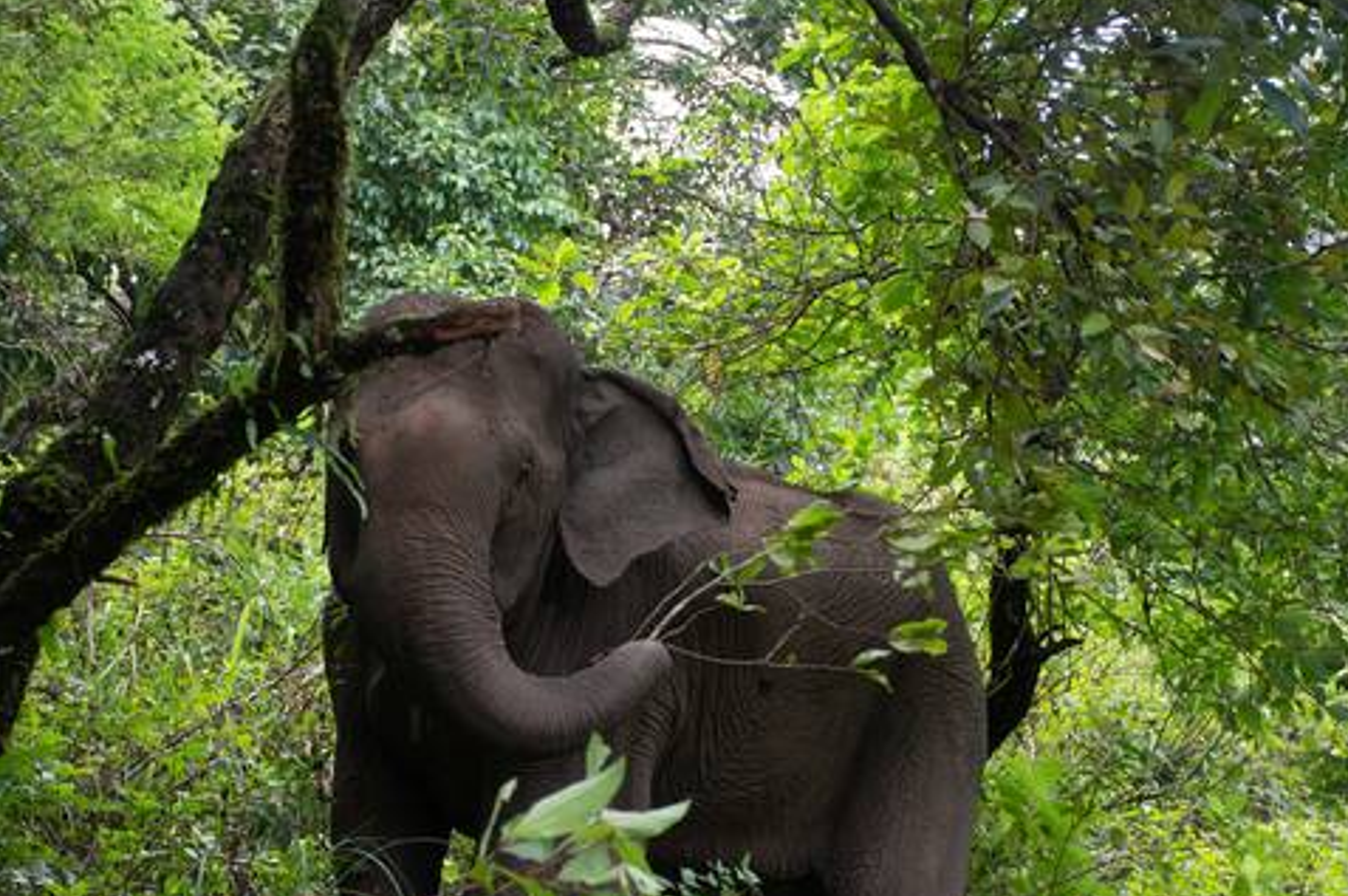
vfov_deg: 15.7
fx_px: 3254
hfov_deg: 23.4
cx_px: 695
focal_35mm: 87
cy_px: 452
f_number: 5
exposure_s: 1/500
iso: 800
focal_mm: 56
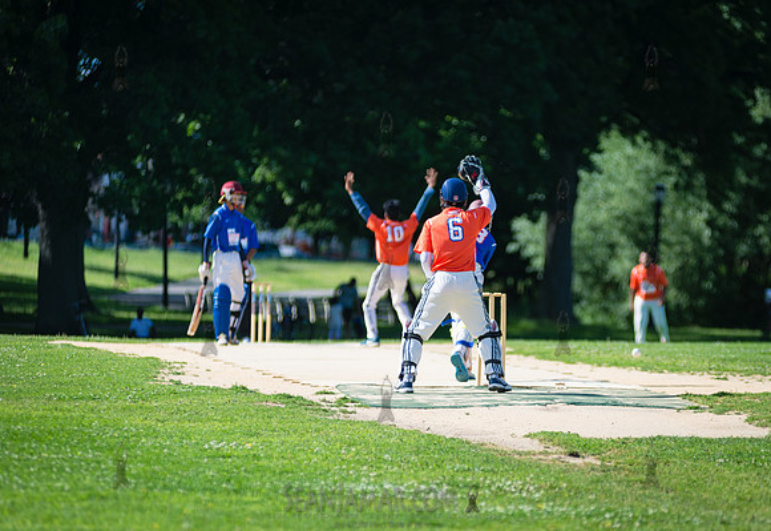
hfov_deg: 8.9
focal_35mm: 229
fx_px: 4963
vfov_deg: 6.1
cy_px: 322
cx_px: 483
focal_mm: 185
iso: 200
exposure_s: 1/2500
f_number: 2.8
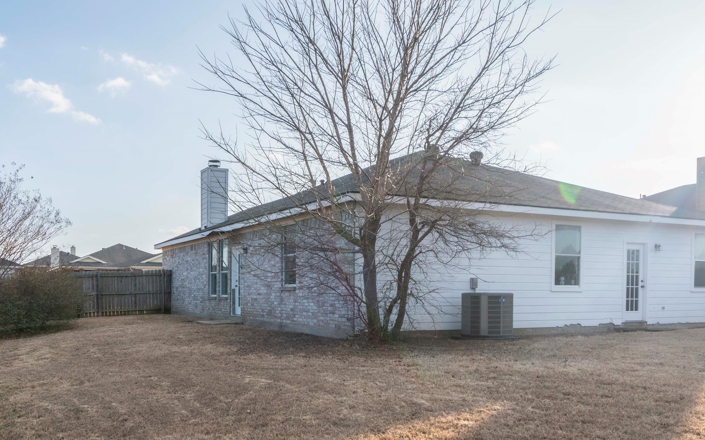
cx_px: 285
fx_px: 653
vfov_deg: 36.7
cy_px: 312
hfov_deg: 56.3
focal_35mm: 34
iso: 100
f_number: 9
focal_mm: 16
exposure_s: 1/125
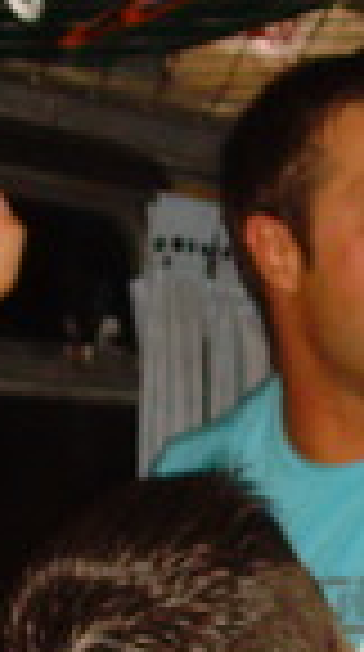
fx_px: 2536
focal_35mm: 147
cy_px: 555
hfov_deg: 8.2
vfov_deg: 14.5
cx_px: 391
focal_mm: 6.6
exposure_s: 1/45
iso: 200
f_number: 3.5
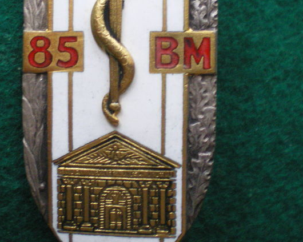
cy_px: 72
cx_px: 103
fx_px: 628
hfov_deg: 27.0
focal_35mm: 70
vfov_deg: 21.7
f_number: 3.1
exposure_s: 1/30
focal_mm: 6.3
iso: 400
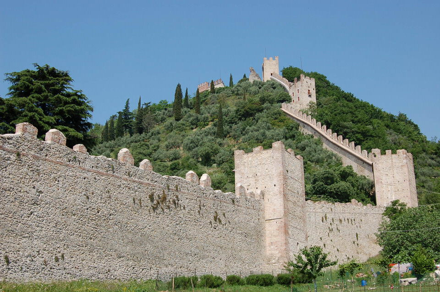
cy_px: 146
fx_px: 549
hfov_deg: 43.7
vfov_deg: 29.8
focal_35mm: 45
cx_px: 220
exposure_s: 1/400
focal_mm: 30
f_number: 10
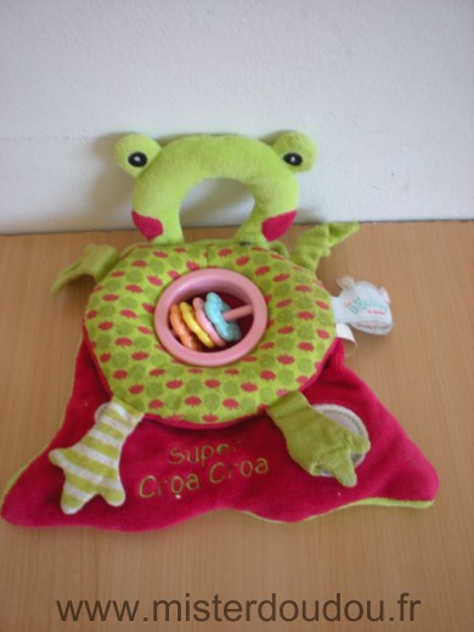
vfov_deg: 49.0
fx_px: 694
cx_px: 237
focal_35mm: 38
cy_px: 316
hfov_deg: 37.7
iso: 64
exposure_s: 1/9.8
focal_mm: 6.3
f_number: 3.1
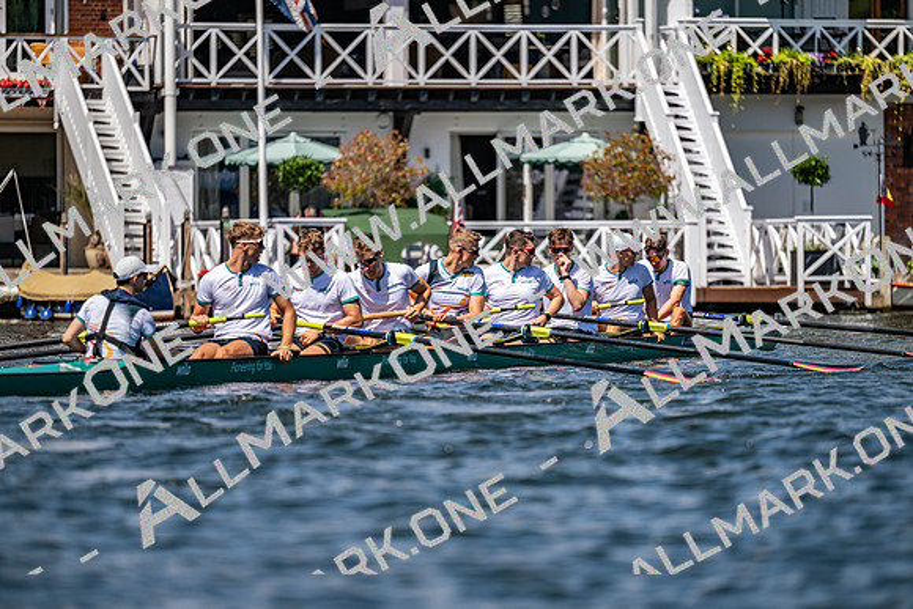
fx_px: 5073
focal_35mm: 200
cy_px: 304
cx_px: 456
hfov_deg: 10.3
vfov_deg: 6.9
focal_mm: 200
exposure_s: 1/2000
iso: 72
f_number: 2.8
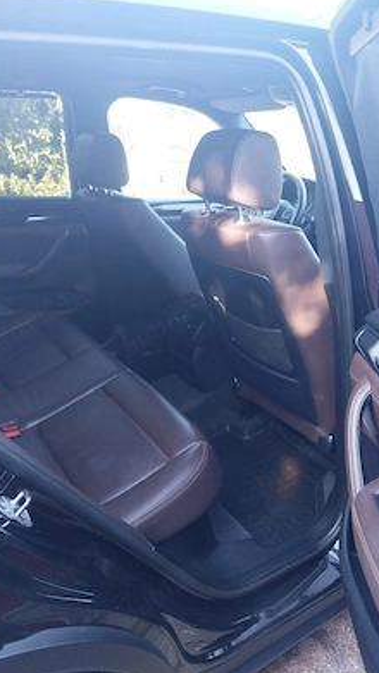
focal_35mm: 29
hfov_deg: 40.1
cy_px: 336
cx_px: 212
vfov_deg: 66.1
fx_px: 518
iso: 80
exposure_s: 1/50
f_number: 1.8
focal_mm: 4
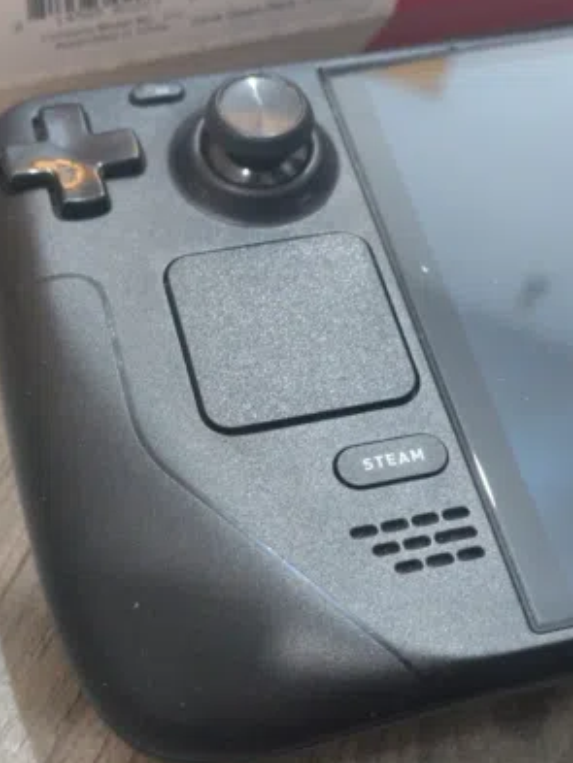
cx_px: 284
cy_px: 384
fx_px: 1346
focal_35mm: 61
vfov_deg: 31.7
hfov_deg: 24.0
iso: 1600
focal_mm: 6.14
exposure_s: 1/25
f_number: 1.65
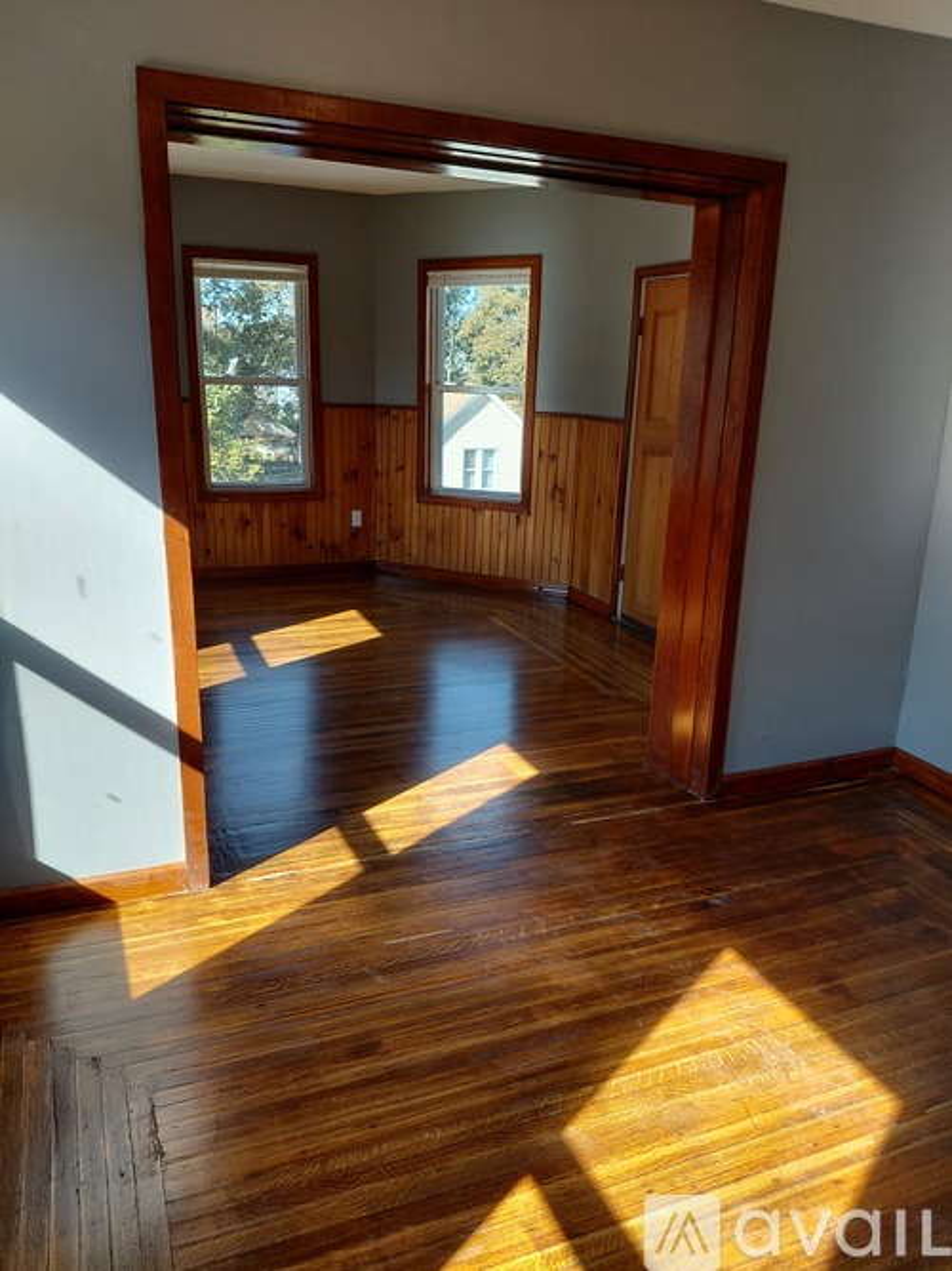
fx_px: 917
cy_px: 636
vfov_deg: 69.4
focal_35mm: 25
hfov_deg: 54.9
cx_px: 476
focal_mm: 4.69
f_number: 1.8
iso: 50
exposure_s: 1/213
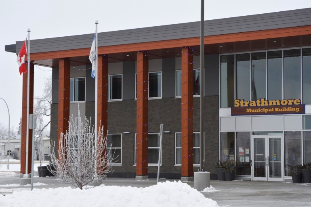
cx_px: 156
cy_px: 104
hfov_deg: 26.0
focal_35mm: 78
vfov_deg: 17.5
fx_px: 674
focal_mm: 52
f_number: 8
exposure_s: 1/400
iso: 800
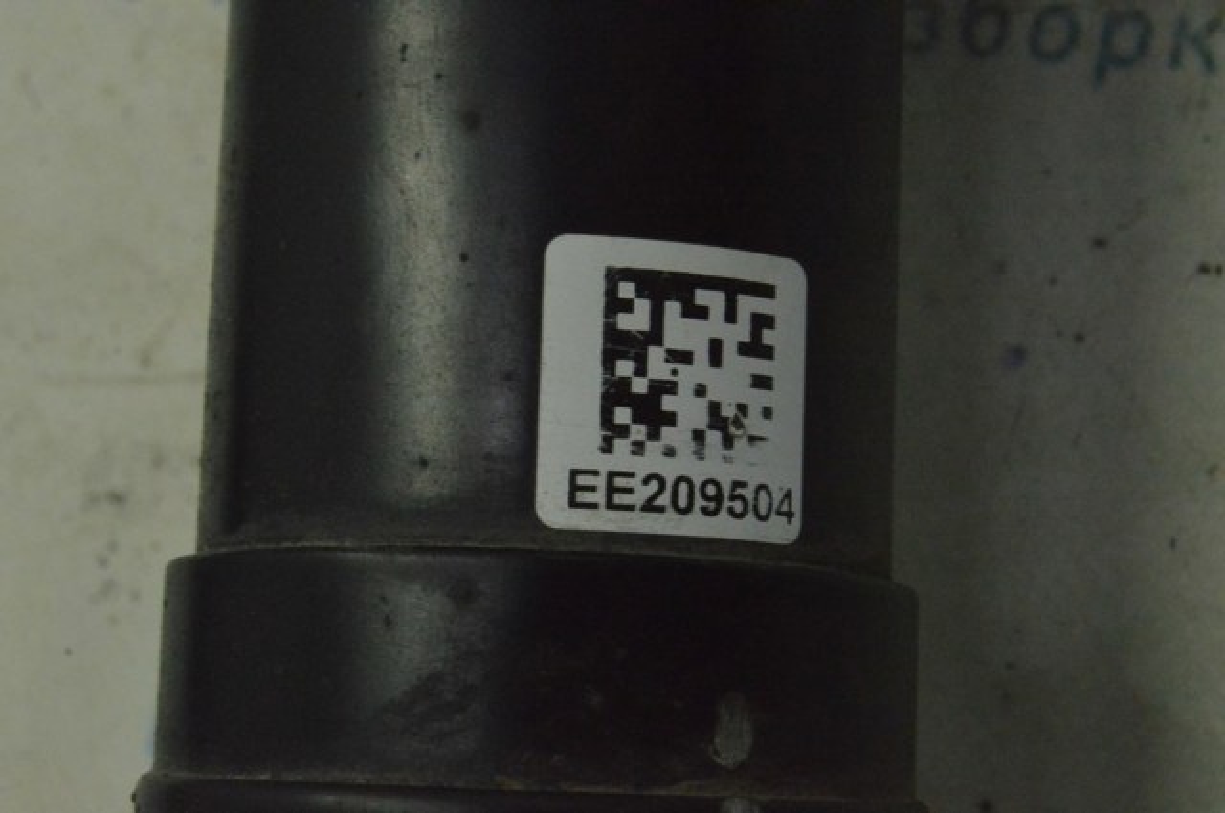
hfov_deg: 24.6
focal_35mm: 82
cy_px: 406
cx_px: 612
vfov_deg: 16.5
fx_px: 2804
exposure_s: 1/60
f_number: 20
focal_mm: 55
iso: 6400
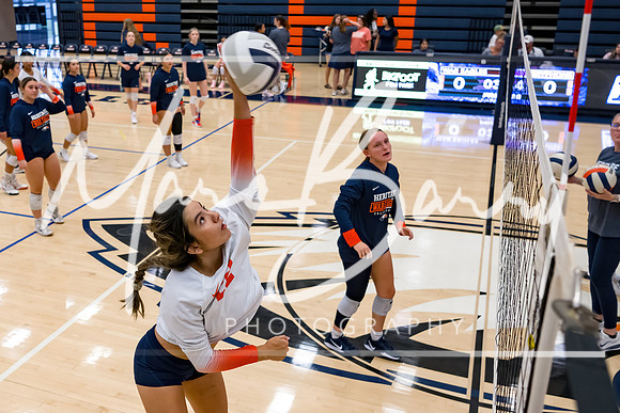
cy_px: 195
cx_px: 209
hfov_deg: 49.6
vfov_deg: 34.9
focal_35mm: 38
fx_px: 659
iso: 2000
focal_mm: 24
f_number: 2.8
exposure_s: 1/1000
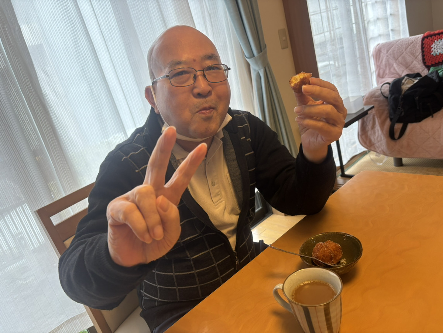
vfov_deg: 53.1
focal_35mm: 26
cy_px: 166
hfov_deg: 67.3
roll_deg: +14.7
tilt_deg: -17.9
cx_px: 222
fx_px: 333
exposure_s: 1/50
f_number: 1.6
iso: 80
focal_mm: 5.96
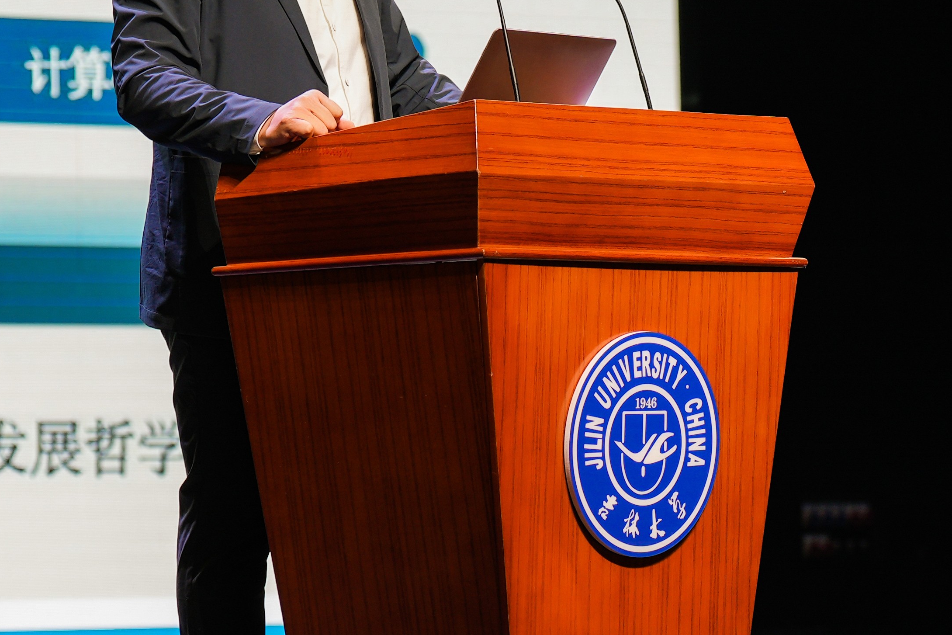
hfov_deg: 9.3
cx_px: 372
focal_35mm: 222
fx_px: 5871
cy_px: 177
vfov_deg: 6.2
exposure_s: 1/50
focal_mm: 70
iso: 200
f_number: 2.8
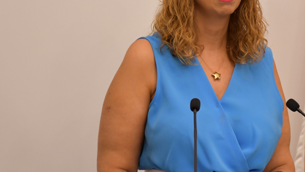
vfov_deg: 7.1
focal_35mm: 172
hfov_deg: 12.5
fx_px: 1391
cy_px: 81
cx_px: 245
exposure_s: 1/125
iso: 1800
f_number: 5
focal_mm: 60
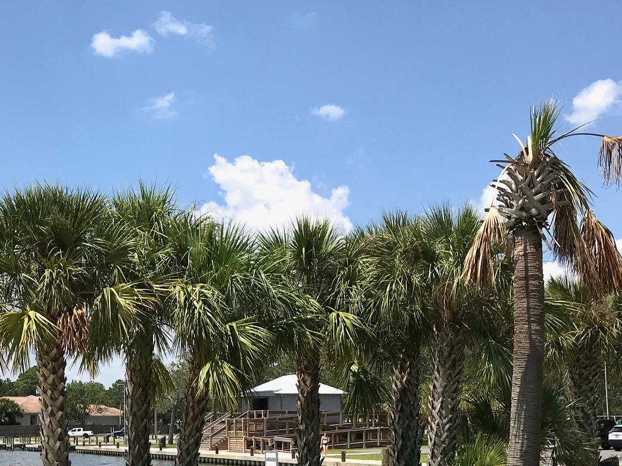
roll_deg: +0.3
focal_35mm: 54
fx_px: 970
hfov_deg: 35.1
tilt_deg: +3.9
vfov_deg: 26.5
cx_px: 191
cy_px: 381
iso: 20
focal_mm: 3.99
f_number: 1.8
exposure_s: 1/4367
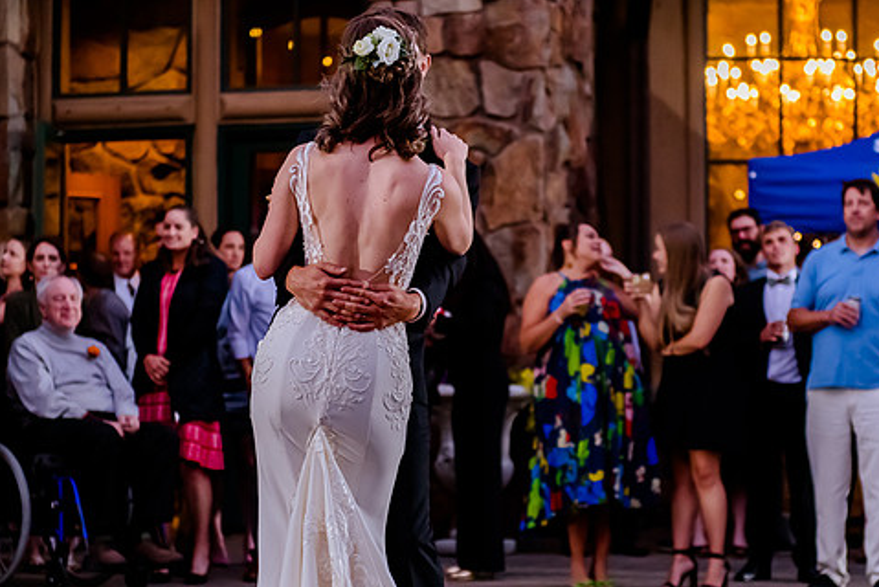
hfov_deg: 20.2
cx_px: 490
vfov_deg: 13.6
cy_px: 332
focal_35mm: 101
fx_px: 2467
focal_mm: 70
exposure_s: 1/200
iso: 3200
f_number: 2.8
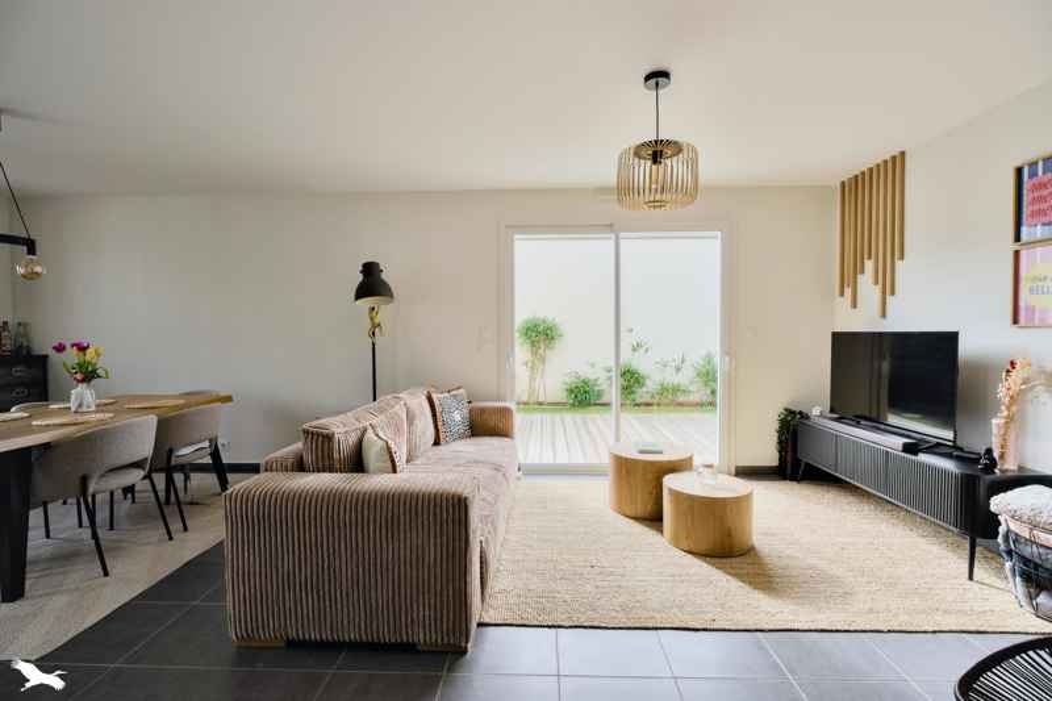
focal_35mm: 16
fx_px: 467
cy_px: 350
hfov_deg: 96.7
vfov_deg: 73.7
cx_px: 526
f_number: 8
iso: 800
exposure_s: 1/1250
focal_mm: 16
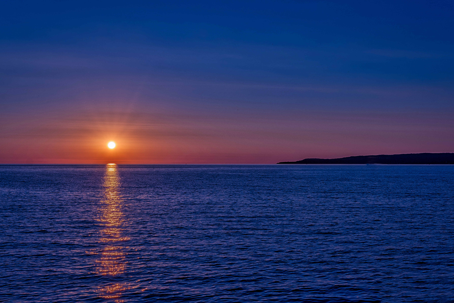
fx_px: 662
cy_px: 152
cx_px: 227
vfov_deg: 25.8
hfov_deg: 37.9
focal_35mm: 52
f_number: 8
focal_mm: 35
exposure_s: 1/500
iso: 100
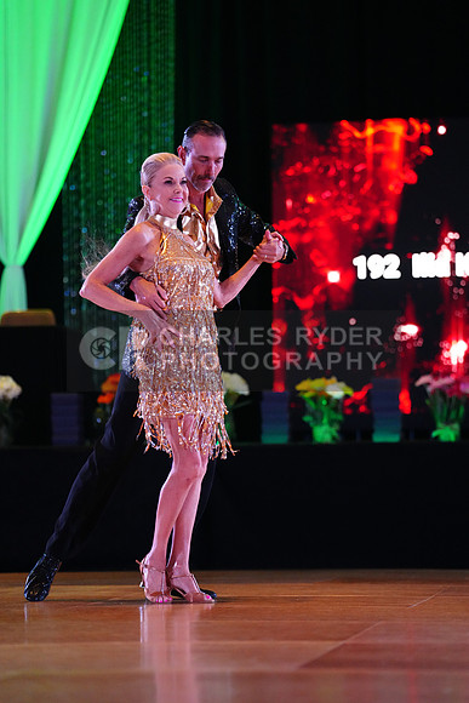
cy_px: 352
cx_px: 234
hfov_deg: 9.7
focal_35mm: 141
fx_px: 2754
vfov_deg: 14.5
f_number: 2.8
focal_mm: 141
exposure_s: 1/400
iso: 6400
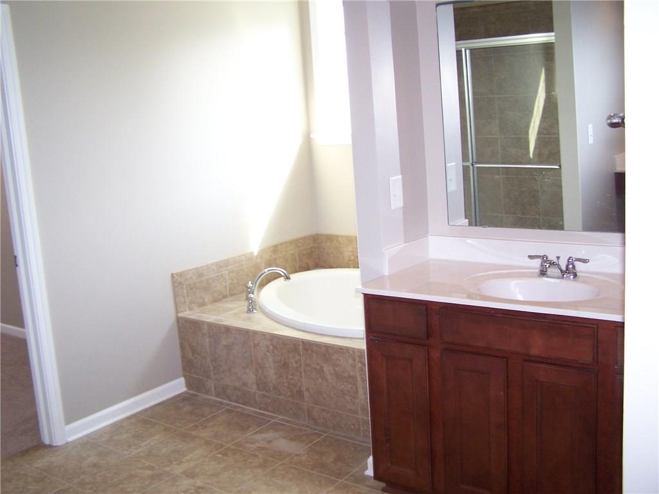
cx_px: 330
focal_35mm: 38
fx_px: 723
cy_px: 247
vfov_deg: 37.7
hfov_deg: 49.0
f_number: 2.8
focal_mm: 6.3
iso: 140
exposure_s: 1/60
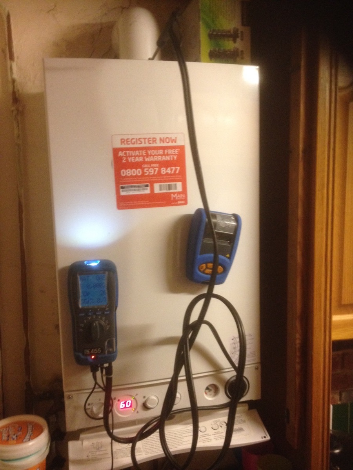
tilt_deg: -7.4
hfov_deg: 40.7
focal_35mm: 35
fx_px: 476
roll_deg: +1.0
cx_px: 176
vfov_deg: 52.6
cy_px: 235
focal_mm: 4.28
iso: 250
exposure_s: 1/20
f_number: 2.4
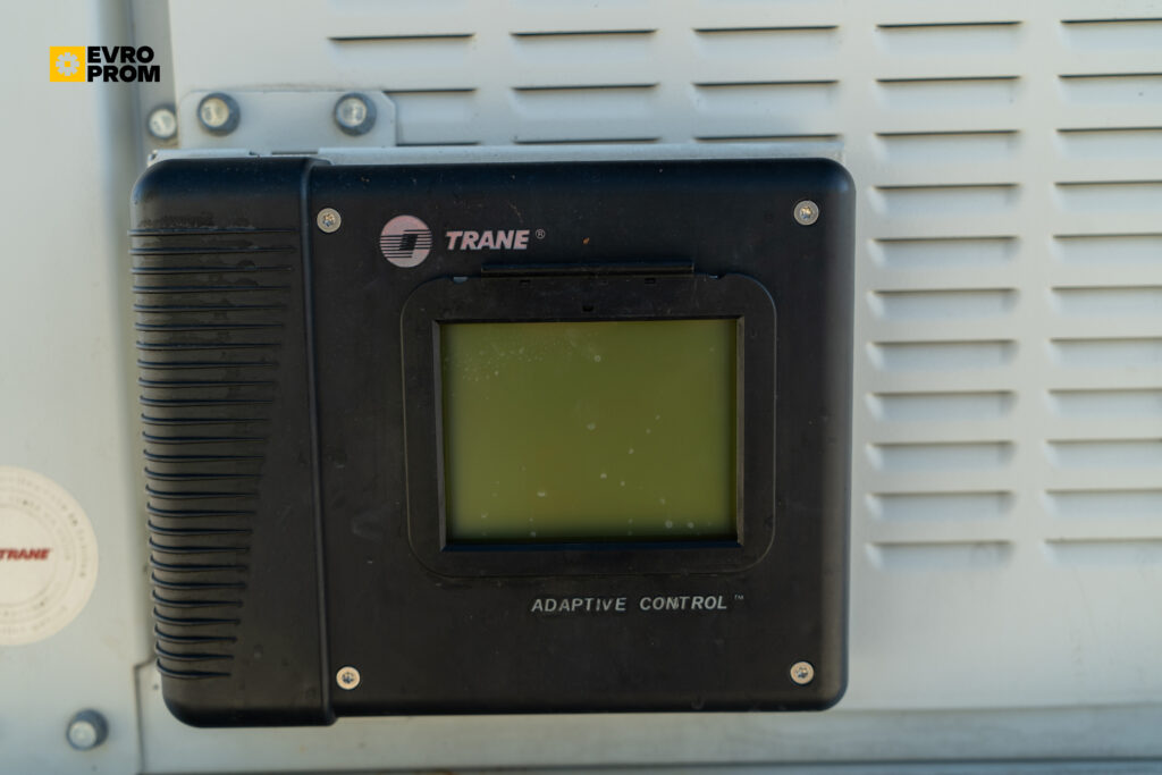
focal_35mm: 35
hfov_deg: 54.4
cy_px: 388
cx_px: 581
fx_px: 1130
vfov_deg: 37.9
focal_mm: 35
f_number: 4
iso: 100
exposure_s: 1/80
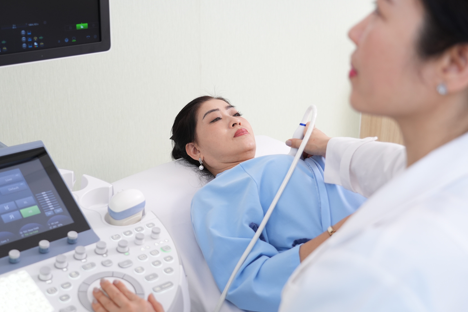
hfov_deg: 41.7
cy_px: 155
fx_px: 611
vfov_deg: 28.6
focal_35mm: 47
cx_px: 189
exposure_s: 1/100
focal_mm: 39
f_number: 4
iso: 800
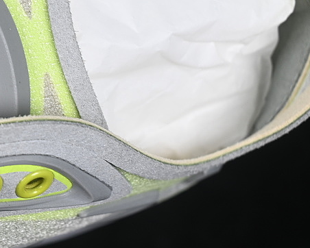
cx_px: -41
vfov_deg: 9.2
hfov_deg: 11.3
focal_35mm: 168
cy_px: 82
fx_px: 1542
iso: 160
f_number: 7.1
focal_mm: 50
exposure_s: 1/80
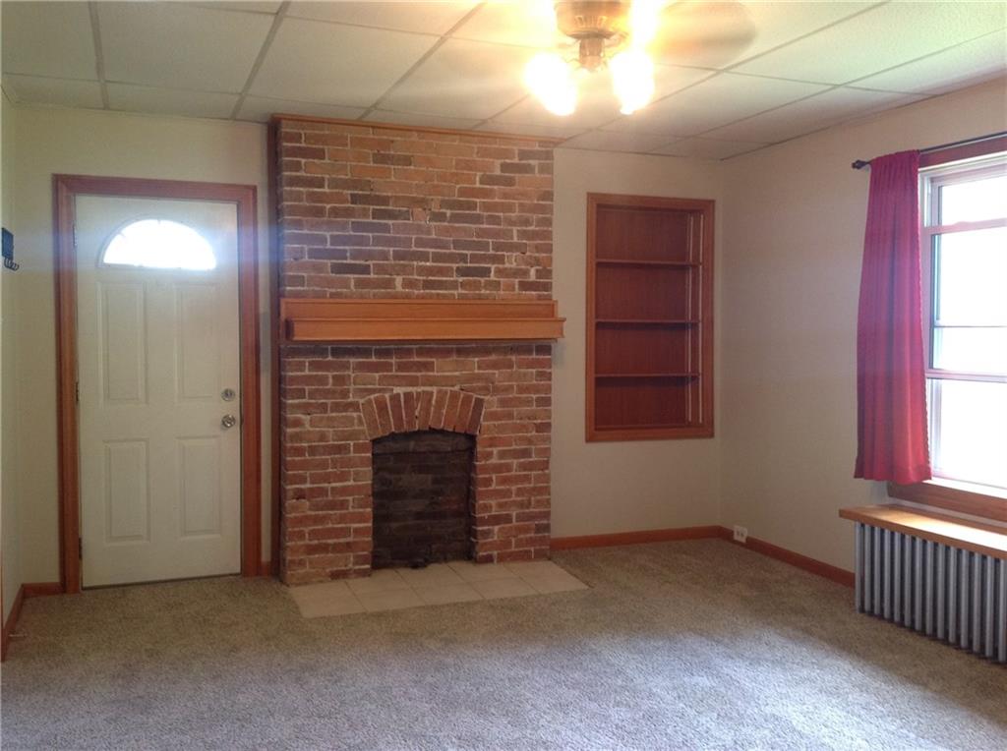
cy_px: 376
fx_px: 1016
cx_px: 504
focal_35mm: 35
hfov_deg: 52.7
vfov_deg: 40.6
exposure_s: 1/15
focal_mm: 4.28
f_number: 2.4
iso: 125
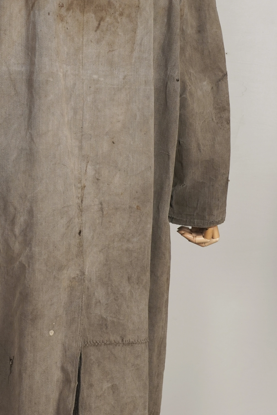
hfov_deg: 14.9
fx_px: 1050
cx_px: 41
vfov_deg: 22.3
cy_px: 133
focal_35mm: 91
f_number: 7.1
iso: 320
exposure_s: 1/25
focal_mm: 32
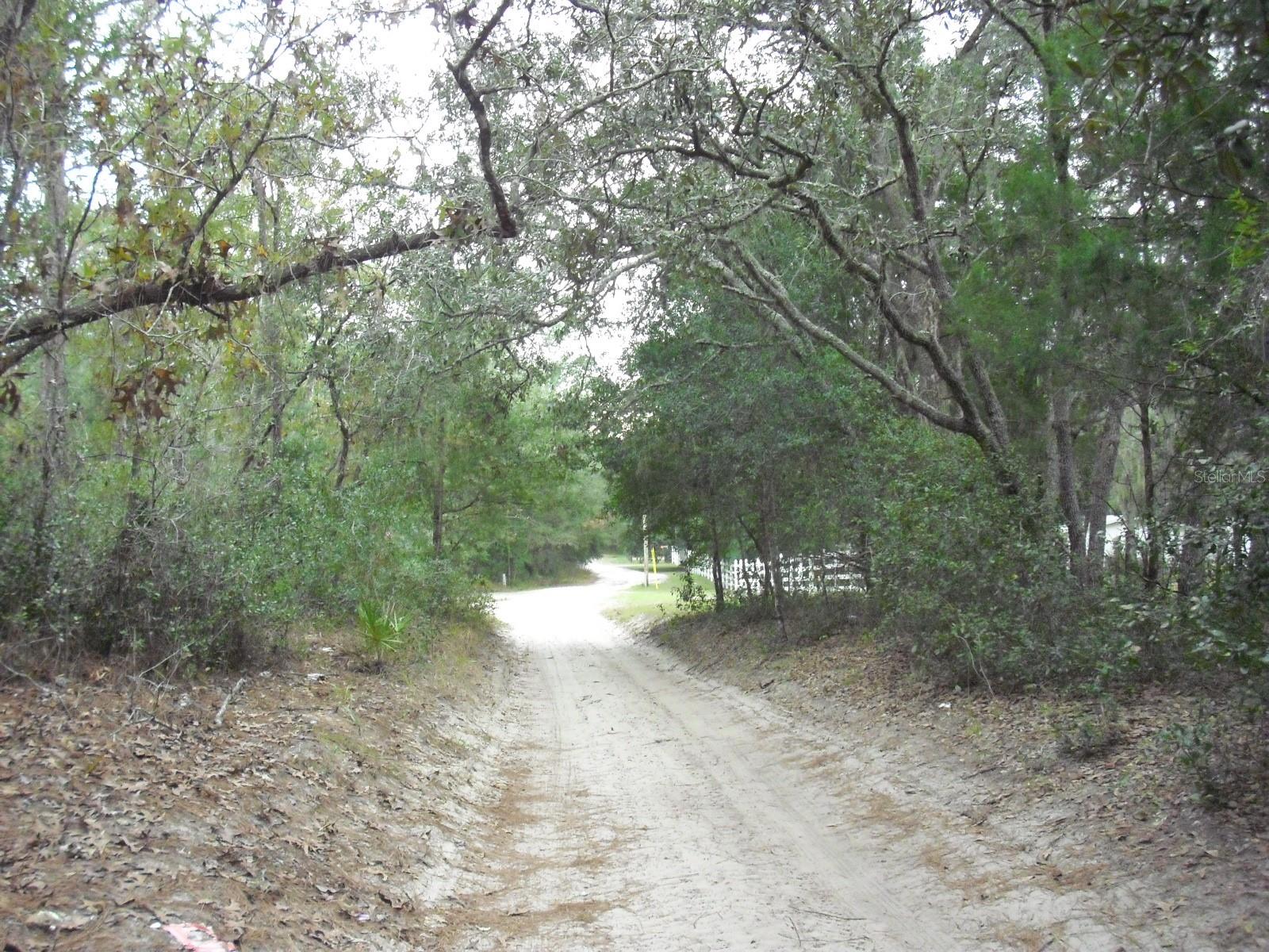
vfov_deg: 37.7
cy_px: 476
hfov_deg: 49.0
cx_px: 634
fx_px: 1393
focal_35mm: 38
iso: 400
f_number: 2.8
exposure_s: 1/100
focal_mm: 6.2
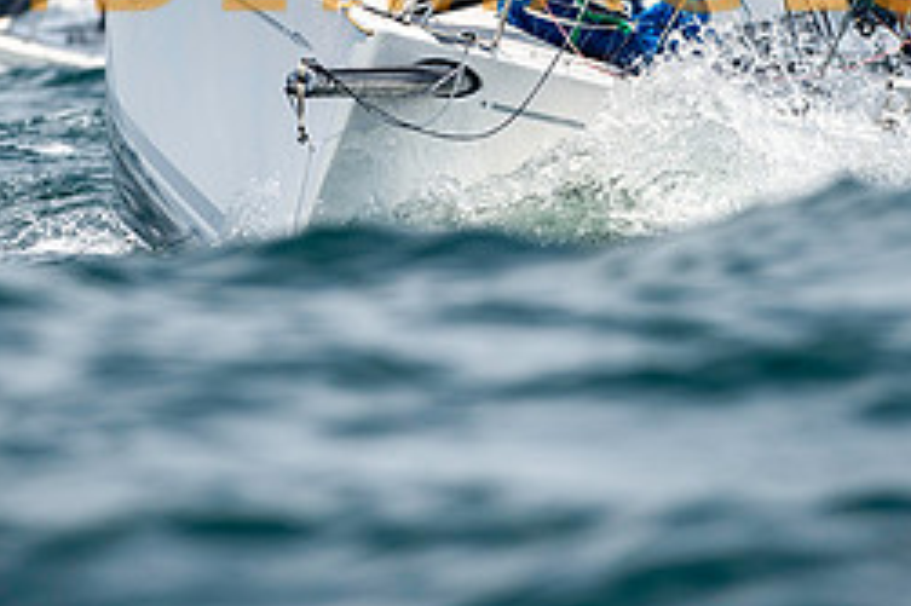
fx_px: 19801
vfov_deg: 1.8
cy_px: -36
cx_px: 421
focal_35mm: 783
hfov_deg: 2.6
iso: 400
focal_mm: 310
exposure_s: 1/2500
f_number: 5.6
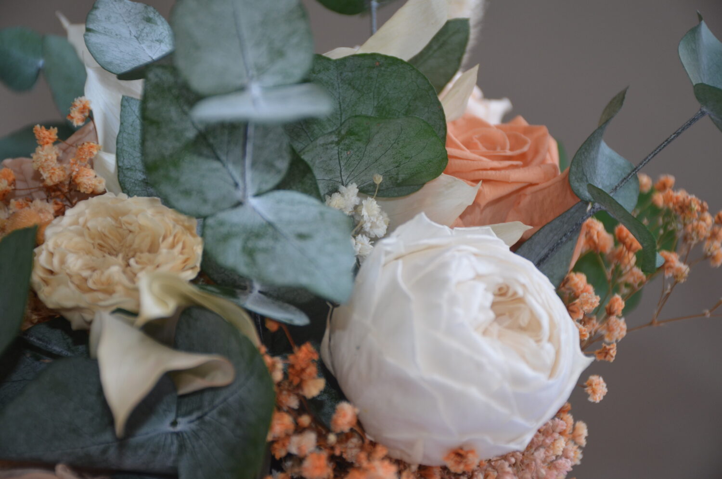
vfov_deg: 12.1
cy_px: 240
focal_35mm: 112
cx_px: 361
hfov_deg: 18.2
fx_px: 2252
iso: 400
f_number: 5
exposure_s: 1/125
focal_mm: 75
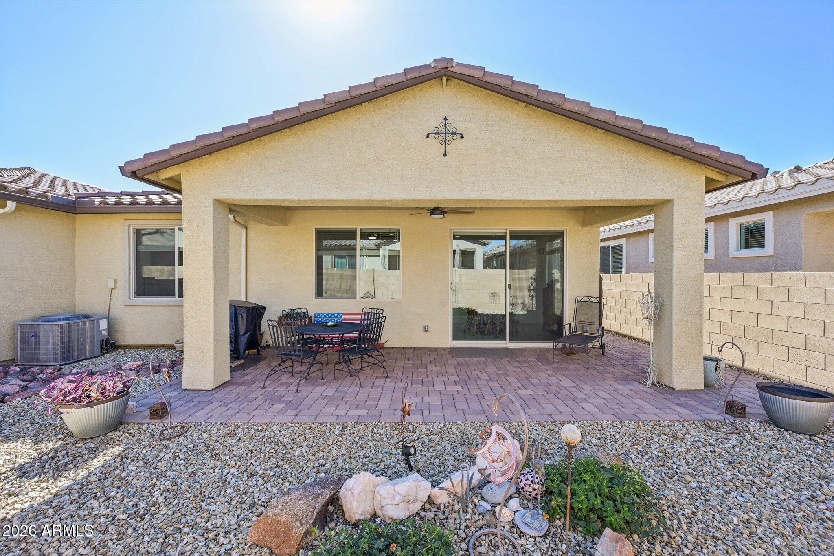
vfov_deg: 81.2
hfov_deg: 104.3
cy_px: 278
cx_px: 417
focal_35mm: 14
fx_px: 324
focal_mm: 14
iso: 200
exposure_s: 1/250
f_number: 8
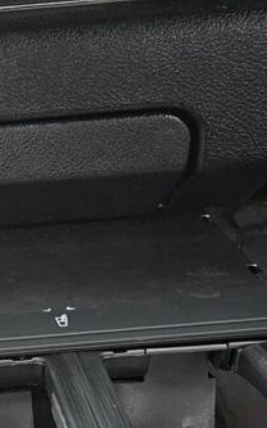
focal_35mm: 75
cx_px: -107
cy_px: 397
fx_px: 874
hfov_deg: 16.2
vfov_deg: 26.4
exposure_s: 1/24
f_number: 1.8
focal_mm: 5.4
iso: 1000
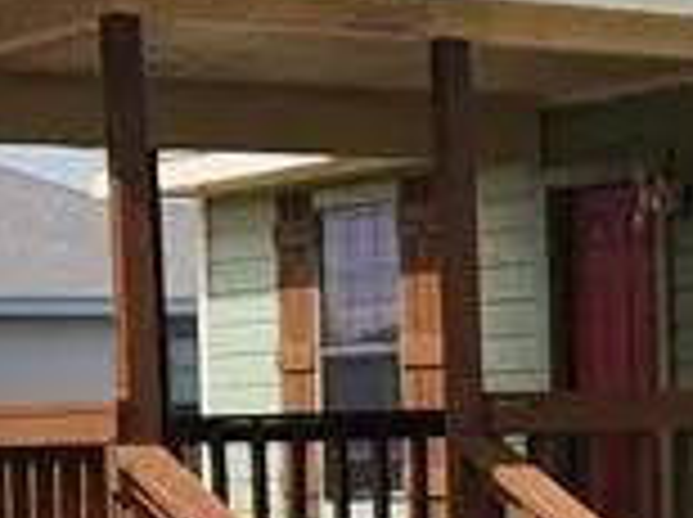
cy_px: 473
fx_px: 3058
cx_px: 1400
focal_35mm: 153
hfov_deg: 11.6
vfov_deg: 9.6
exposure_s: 1/1874
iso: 20
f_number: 1.8
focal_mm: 5.4
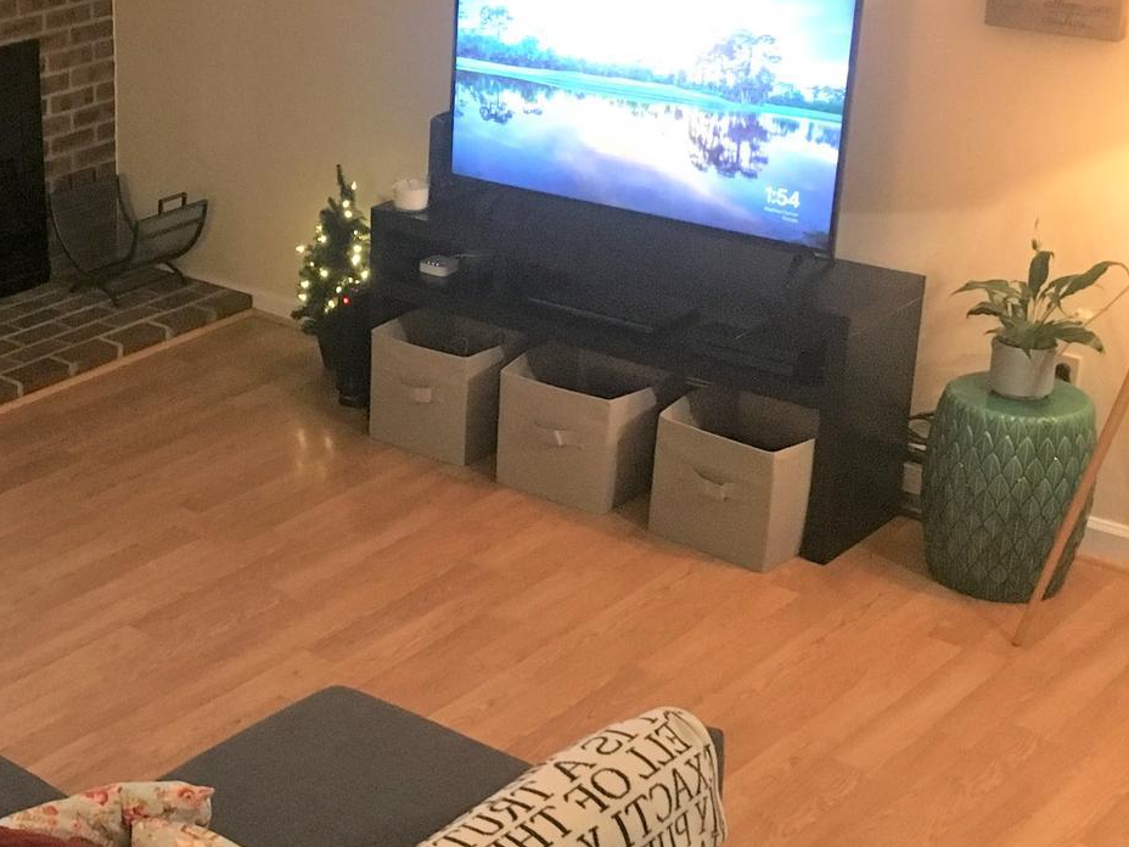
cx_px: 80
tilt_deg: -20.2
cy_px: 347
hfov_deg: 28.9
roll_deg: +1.1
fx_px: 2087
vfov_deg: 22.9
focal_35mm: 64
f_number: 2.2
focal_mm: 4.15
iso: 200
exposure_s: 1/15
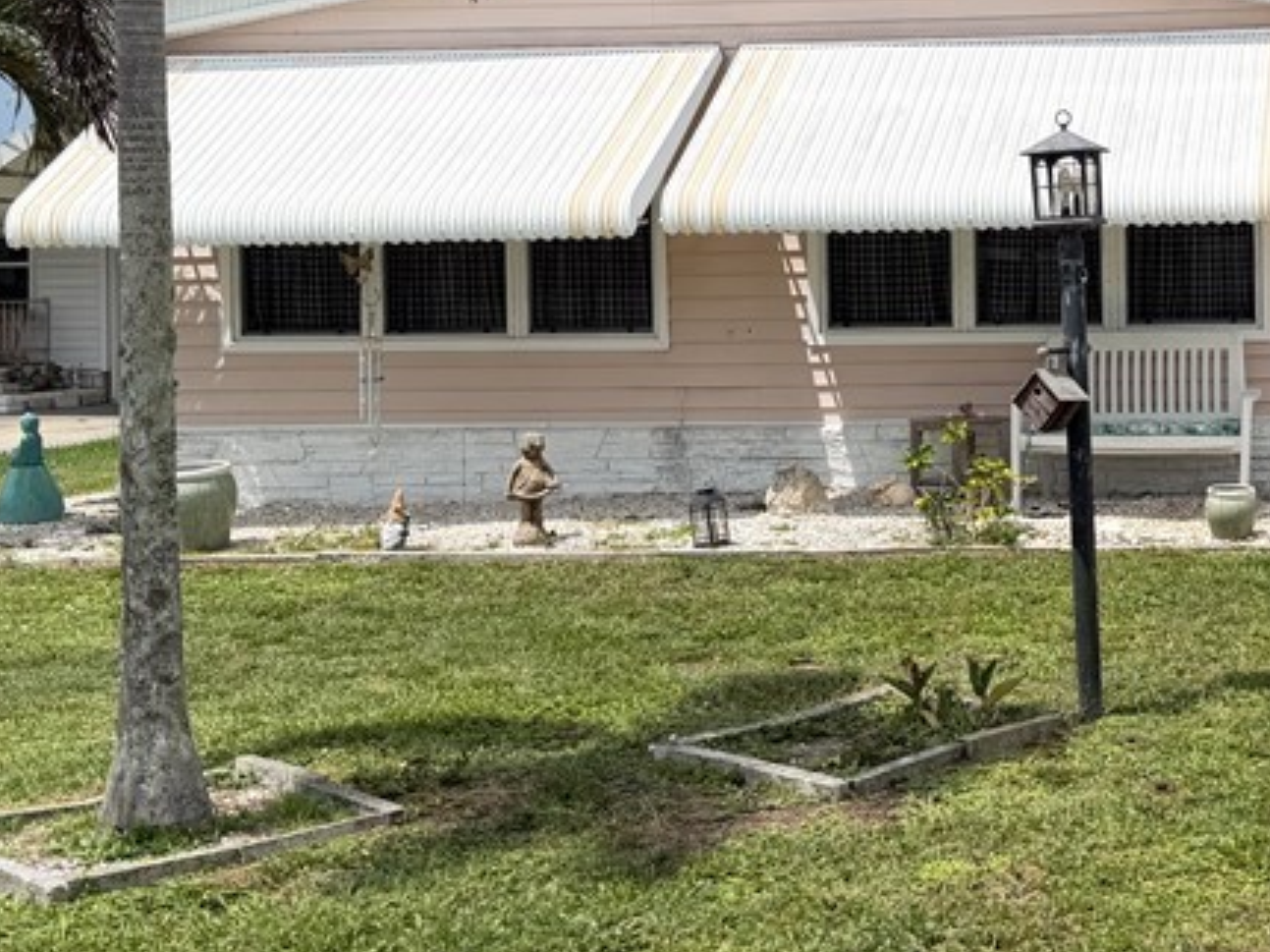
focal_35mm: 57
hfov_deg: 32.1
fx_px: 2091
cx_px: 1143
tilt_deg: +0.2
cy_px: 286
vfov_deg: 25.5
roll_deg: +0.9
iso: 80
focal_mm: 6.76
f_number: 1.78
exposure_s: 1/5714
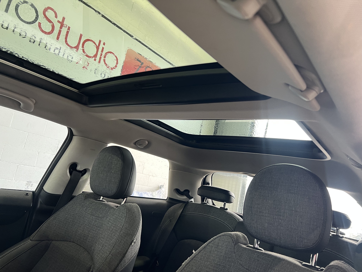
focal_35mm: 26
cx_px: 181
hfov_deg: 67.3
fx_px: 272
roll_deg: -11.8
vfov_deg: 53.1
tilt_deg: +10.9
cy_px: 136
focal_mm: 5.7
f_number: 1.5
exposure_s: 1/75
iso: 125
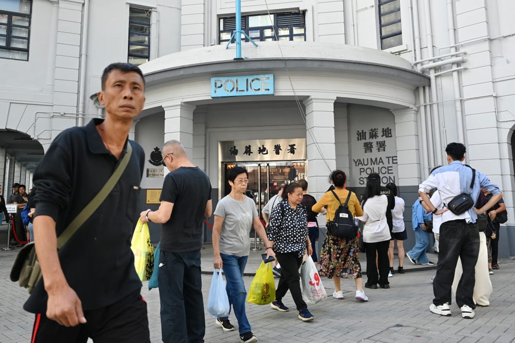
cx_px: 258
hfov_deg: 73.8
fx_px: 343
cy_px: 172
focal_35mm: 24
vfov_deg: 53.1
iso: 250
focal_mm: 24
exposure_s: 1/160
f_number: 5.6
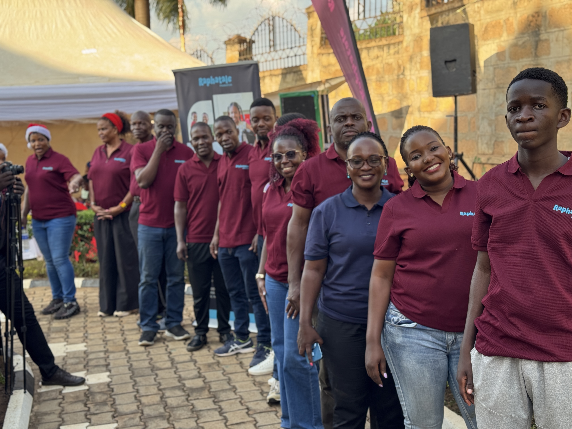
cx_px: 286
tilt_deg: -6.4
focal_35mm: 48
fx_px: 793
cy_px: 214
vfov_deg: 30.3
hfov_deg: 39.7
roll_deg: +1.4
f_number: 1.78
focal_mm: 6.76
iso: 64
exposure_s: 1/243
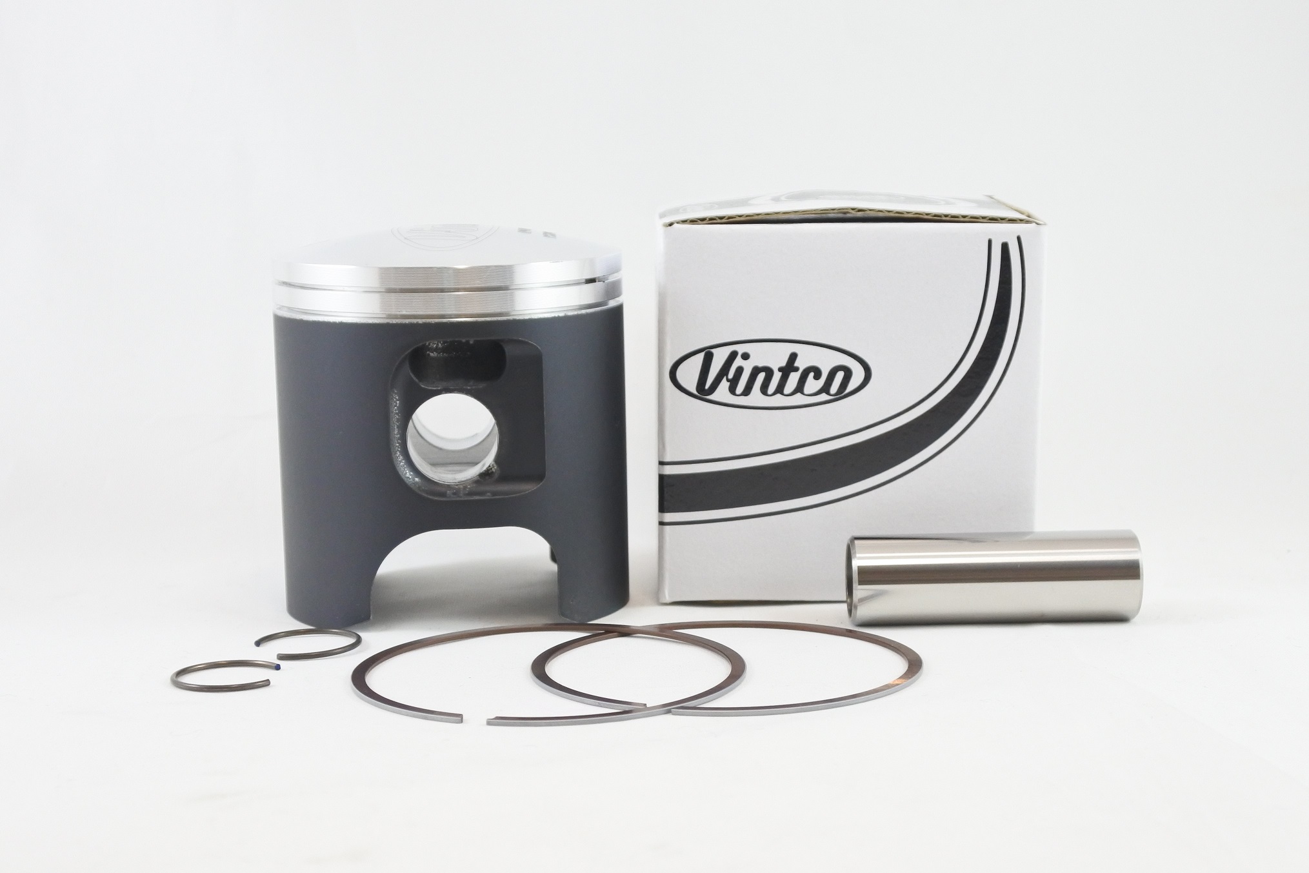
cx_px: 654
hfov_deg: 41.9
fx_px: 1709
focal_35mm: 47
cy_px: 436
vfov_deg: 28.7
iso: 560
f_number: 4.5
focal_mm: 17.6
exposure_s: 1/125
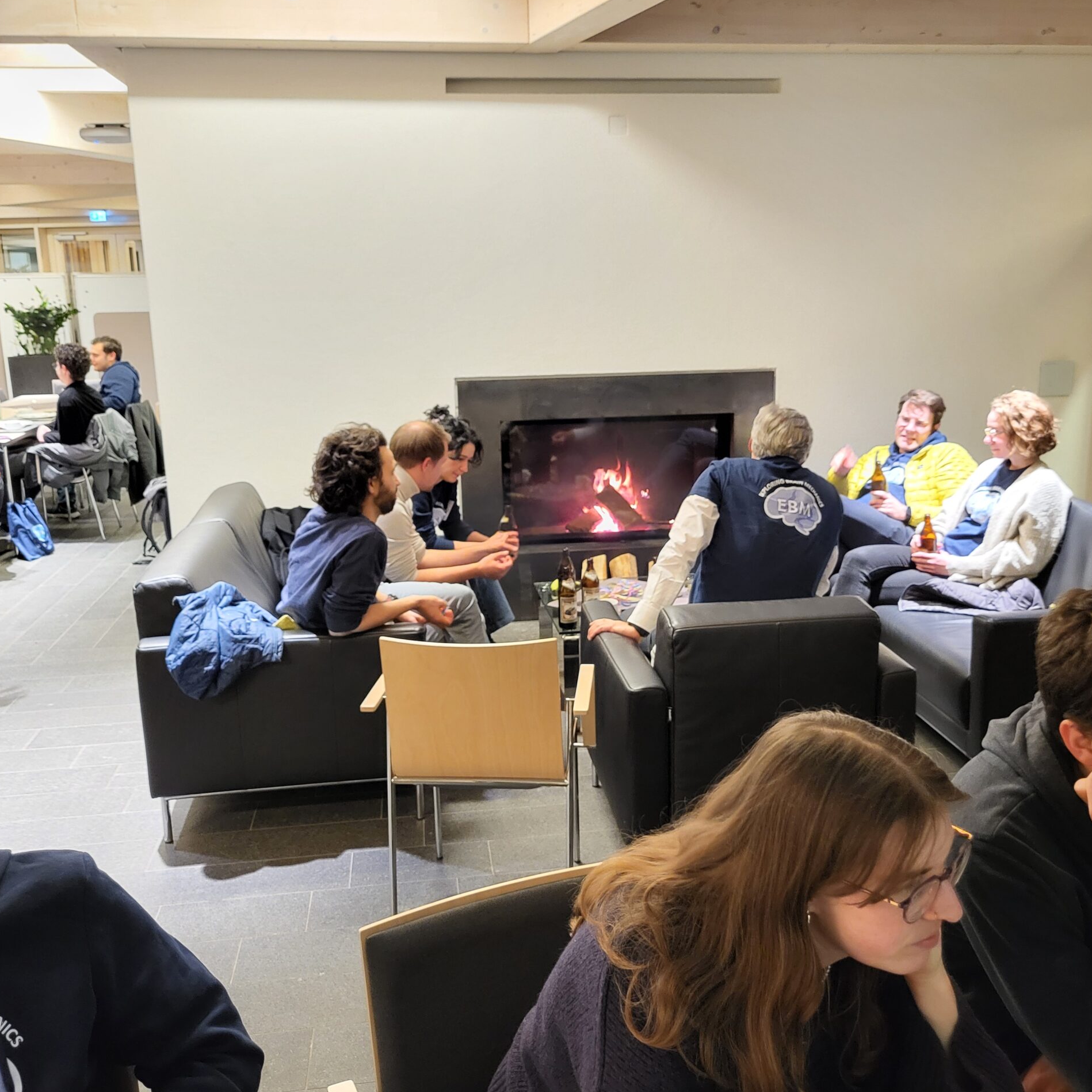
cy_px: 544
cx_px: 548
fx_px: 1106
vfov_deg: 52.5
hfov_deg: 52.5
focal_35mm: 31
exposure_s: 1/25
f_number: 1.8
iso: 1000
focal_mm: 5.4
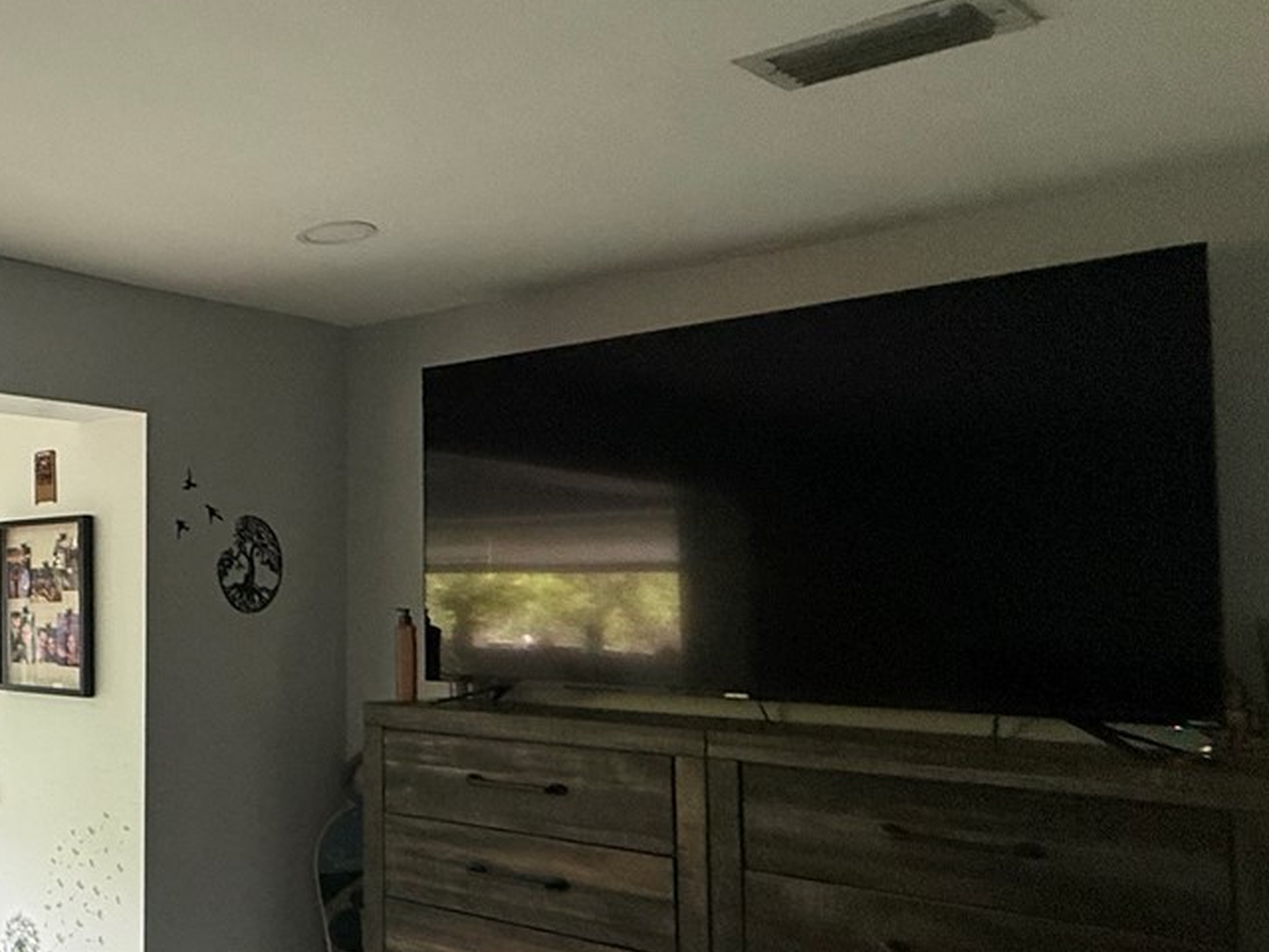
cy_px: 539
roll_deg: -1.5
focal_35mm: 35
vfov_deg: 40.6
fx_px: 1283
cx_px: -153
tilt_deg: +3.9
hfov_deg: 41.1
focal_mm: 2.22
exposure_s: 1/60
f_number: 2.2
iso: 250
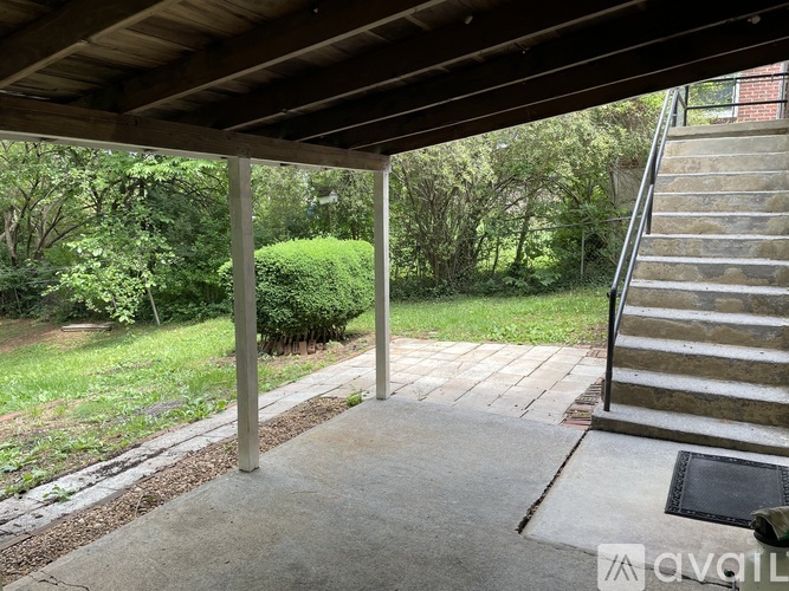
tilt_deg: -8.5
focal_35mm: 26
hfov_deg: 67.3
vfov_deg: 53.0
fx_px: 593
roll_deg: +0.6
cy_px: 296
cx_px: 394
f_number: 1.6
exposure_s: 1/289
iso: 32
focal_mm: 4.2
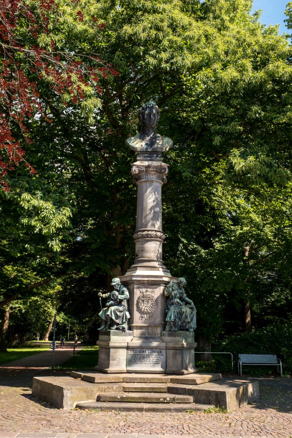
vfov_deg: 54.5
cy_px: 219
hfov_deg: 37.8
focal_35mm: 35
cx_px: 146
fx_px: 426
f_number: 9
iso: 400
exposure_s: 1/240
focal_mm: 23.4
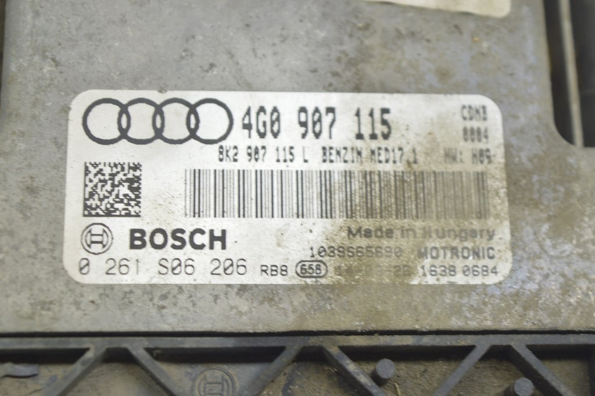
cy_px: 198
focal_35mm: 75
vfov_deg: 18.2
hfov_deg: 27.0
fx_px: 1239
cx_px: 298
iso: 400
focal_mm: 50
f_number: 5.6
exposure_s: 1/20
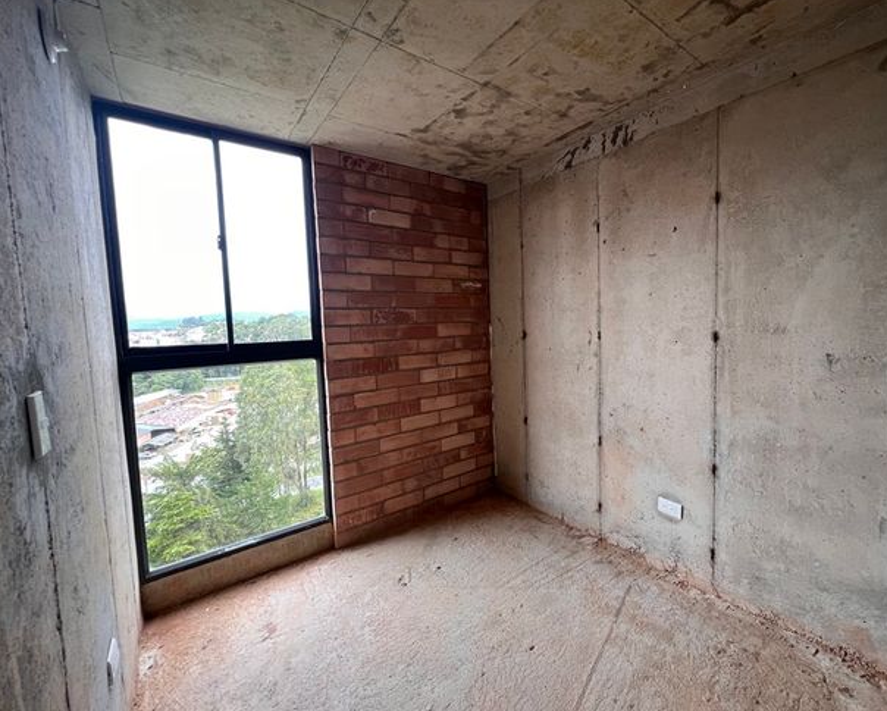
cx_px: 478
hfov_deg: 100.5
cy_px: 350
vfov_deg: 88.0
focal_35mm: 14
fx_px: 368
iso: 160
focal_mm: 1.57
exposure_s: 1/99
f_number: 1.8
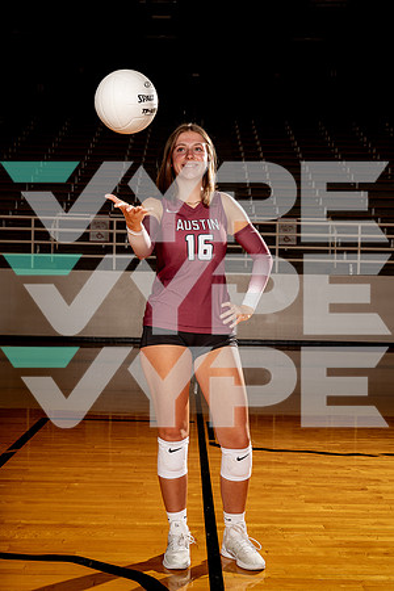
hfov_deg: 27.0
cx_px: 197
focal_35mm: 50
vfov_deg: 39.6
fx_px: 821
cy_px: 296
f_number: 8
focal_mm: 50
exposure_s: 1/250
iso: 100
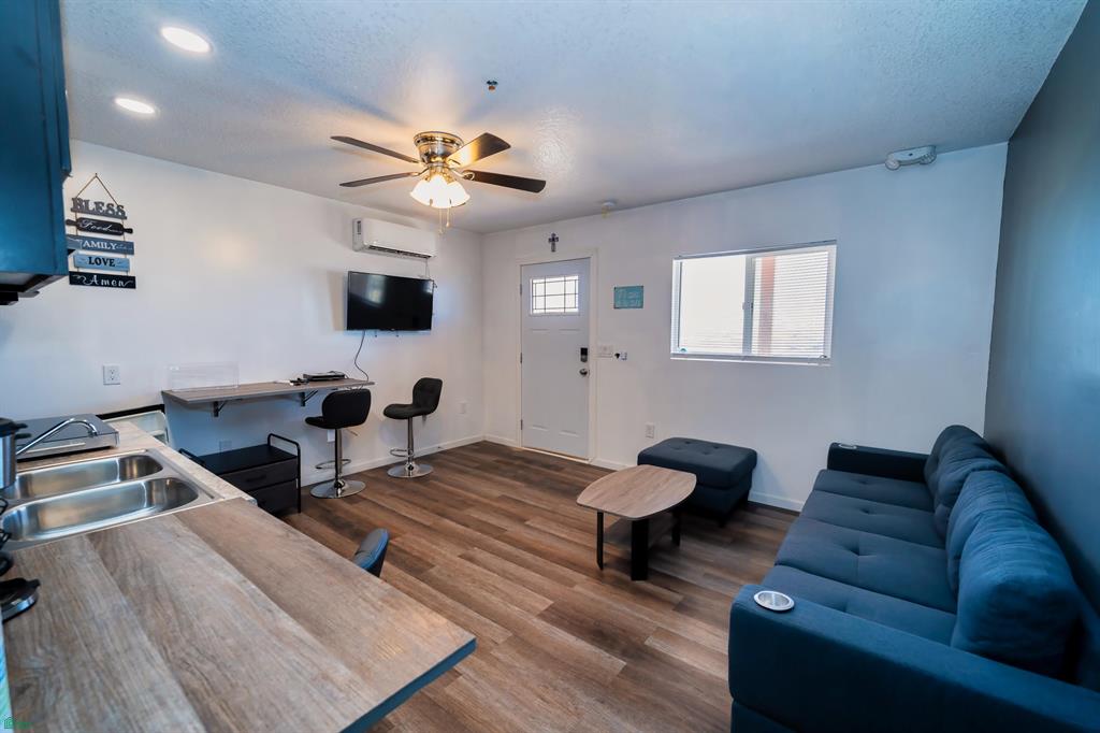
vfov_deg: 81.2
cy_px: 366
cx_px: 550
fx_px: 428
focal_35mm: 14
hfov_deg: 104.3
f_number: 4
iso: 800
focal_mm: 14
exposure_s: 1/90
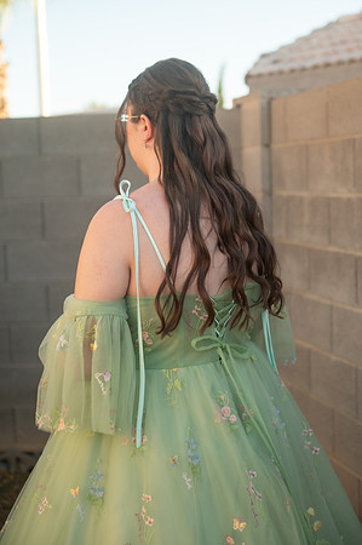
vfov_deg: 36.3
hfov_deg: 24.6
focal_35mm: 55
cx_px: 181
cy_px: 272
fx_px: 831
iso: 320
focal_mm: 55
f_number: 2.8
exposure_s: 1/1000
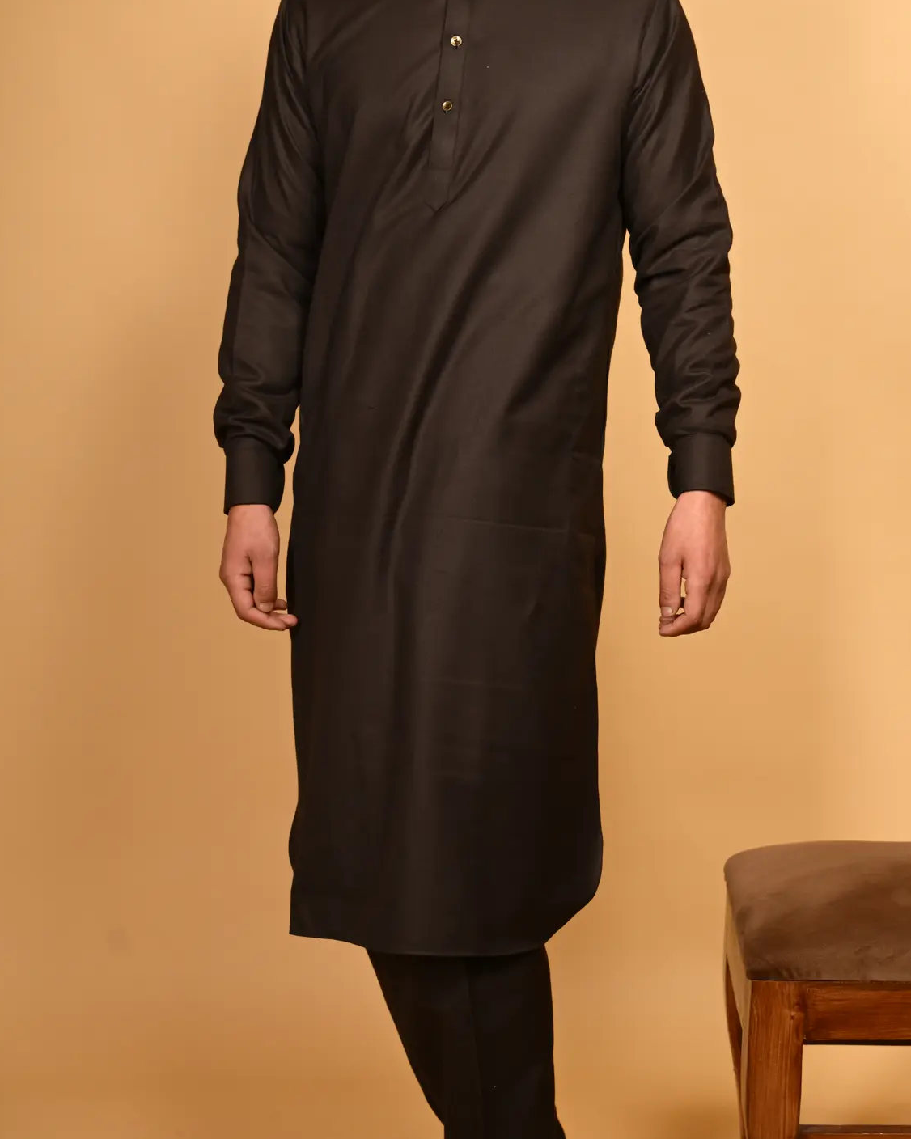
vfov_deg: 27.9
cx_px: 536
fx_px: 2292
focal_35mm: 68
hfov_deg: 22.5
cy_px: 467
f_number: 6.3
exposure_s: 1/200
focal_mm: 40
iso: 160
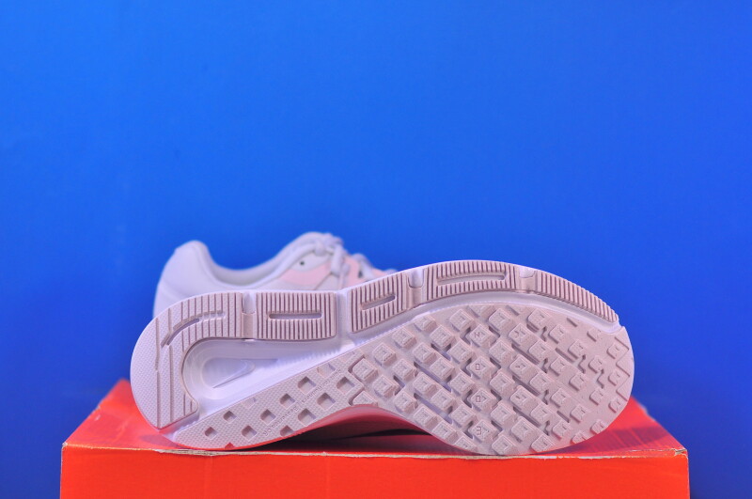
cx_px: 376
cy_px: 250
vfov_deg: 18.1
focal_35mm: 75
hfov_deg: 27.0
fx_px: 1564
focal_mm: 50
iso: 250
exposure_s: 1/320
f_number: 2.5
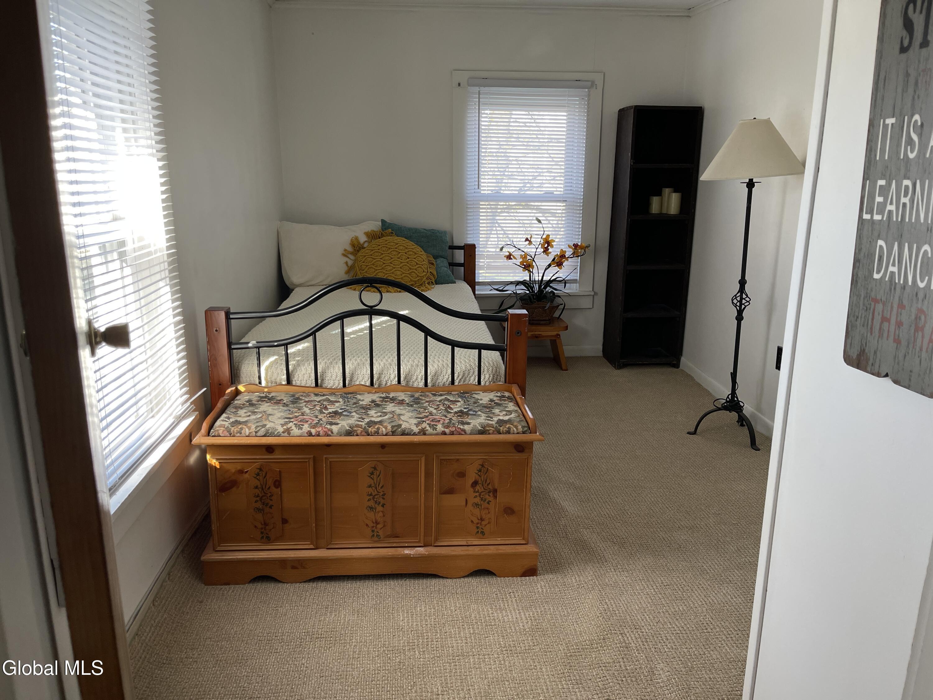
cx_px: 466
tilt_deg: -14.4
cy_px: 350
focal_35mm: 25
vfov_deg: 54.9
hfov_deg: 69.4
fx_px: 674
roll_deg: -0.6
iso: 100
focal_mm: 5.1
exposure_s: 1/121
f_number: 1.6
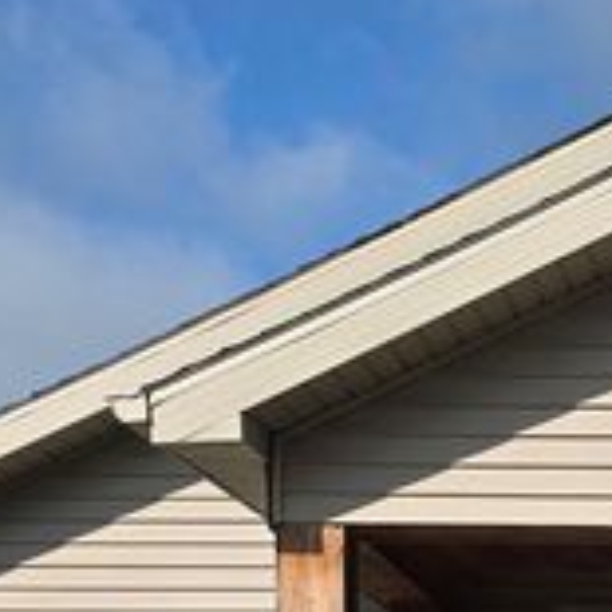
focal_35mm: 112
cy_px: 946
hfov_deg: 14.9
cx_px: 798
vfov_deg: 14.4
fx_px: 2240
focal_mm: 6.3
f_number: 1.7
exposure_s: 1/7944
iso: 80
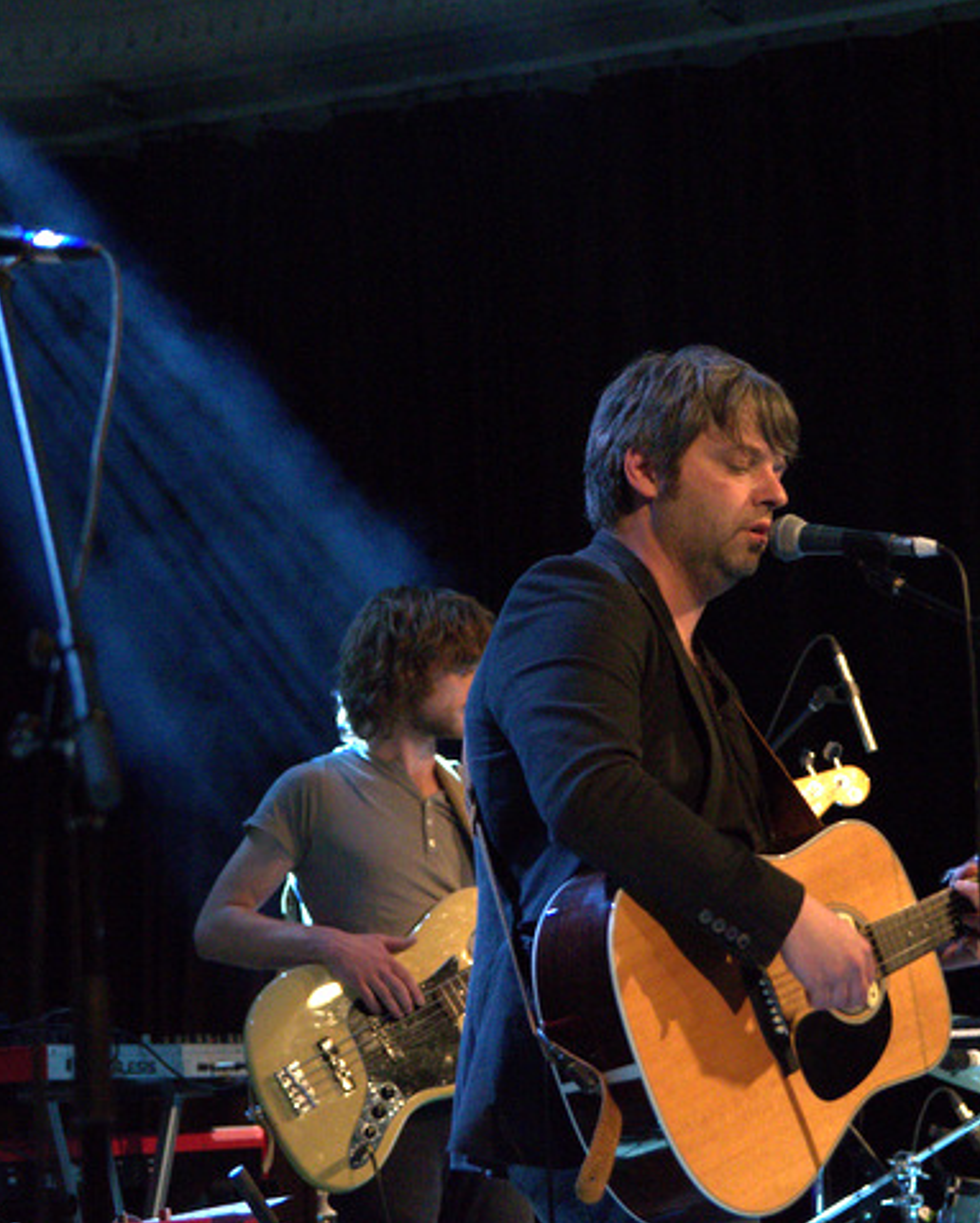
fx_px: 3839
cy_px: 610
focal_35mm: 106
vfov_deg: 18.1
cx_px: 765
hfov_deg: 14.5
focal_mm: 50
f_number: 2.8
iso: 3200
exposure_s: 1/80
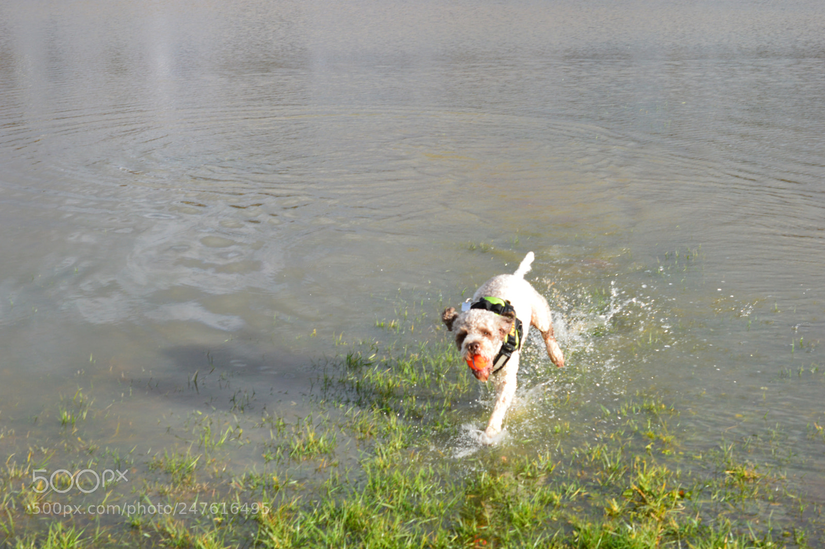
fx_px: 1374
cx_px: 412
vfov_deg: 22.6
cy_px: 274
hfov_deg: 33.4
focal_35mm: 60
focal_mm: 40
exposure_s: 1/400
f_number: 11
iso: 400
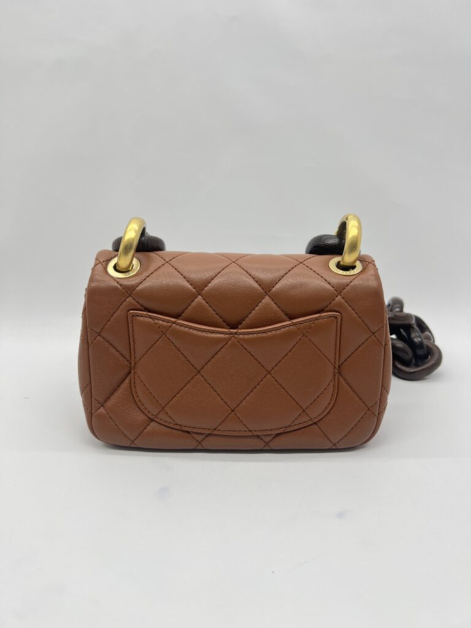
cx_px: 236
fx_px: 472
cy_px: 314
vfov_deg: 67.3
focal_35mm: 26
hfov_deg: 53.1
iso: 32
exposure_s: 1/109
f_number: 1.5
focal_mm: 5.7
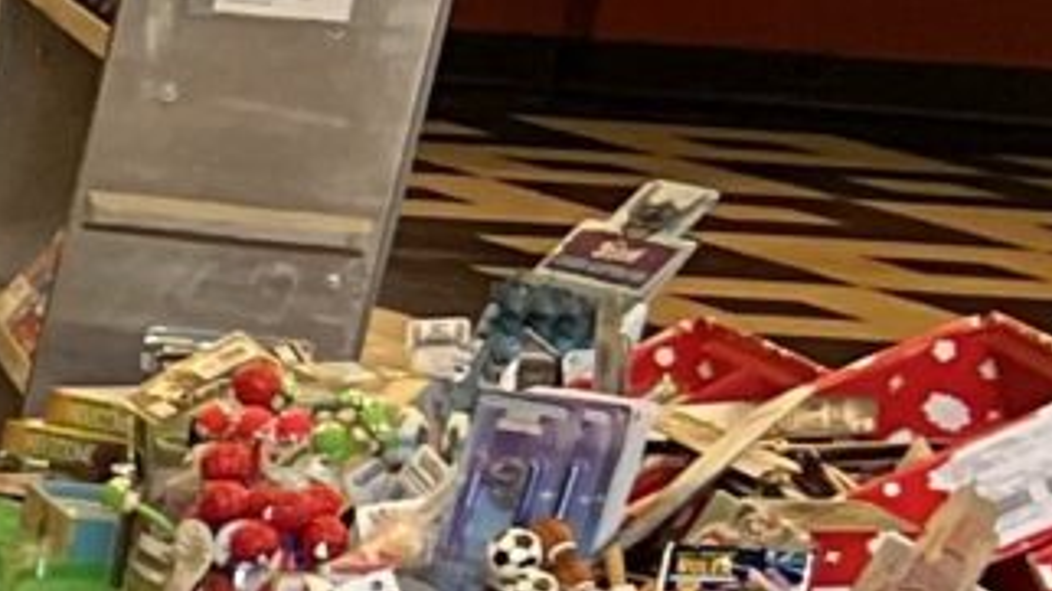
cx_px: -2630
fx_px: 6275
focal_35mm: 225
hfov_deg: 7.7
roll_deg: -4.0
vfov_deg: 5.1
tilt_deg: -19.4
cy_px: 1799
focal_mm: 5.7
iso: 125
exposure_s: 1/101
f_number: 1.5
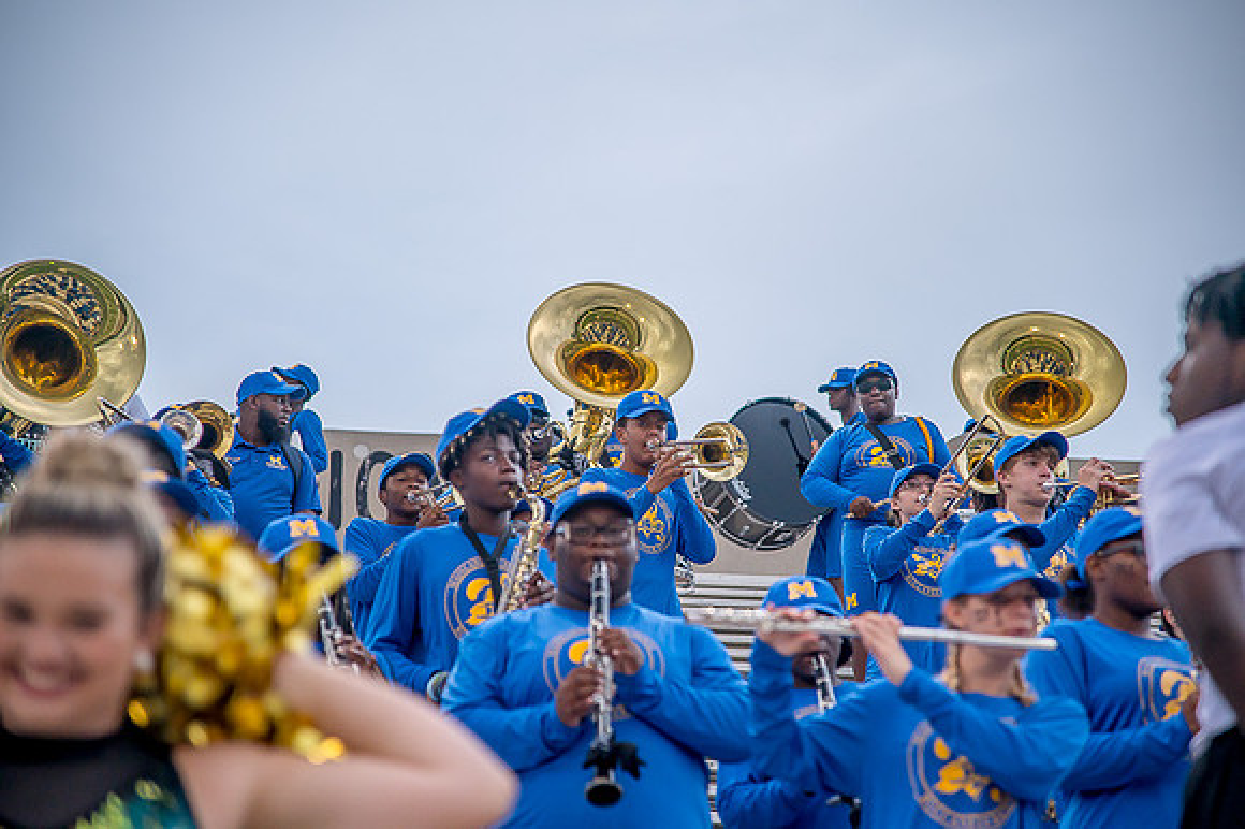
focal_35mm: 120
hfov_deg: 17.1
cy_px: 414
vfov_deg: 11.4
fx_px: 4147
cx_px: 622
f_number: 4
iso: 400
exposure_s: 1/200
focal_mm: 120
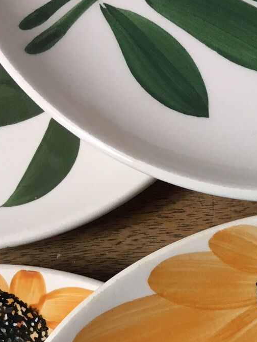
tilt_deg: -82.7
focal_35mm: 87
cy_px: 500
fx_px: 861
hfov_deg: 16.2
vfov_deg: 19.8
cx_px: 314
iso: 64
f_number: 2.2
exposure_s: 1/33
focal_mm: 4.15
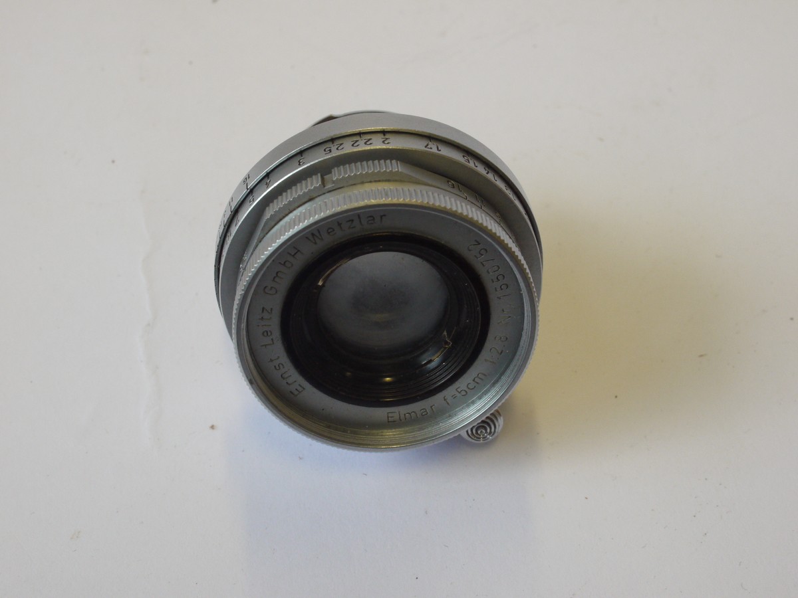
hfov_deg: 32.2
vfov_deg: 24.4
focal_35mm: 60
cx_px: 399
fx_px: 1383
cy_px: 299
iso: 800
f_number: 10
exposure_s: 1/80
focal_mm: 30
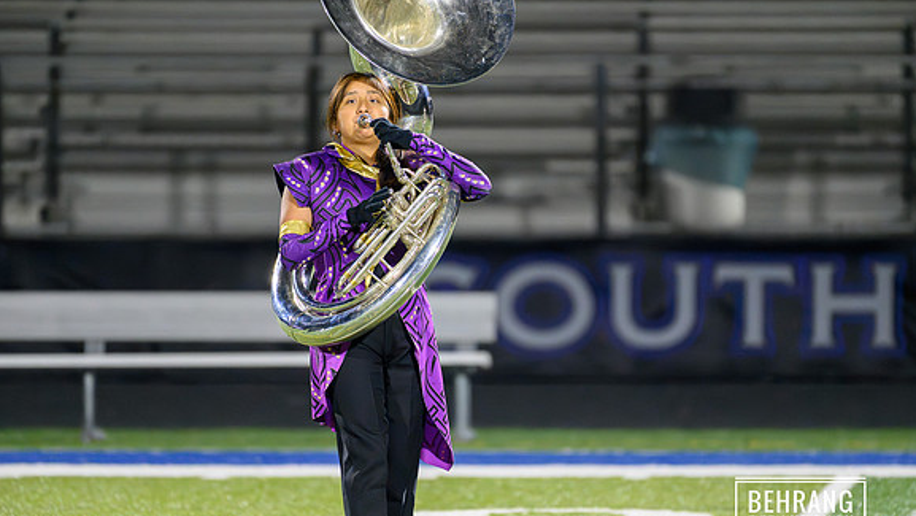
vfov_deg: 2.3
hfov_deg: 4.1
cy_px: 287
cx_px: 459
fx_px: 12780
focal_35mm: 526
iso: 12800
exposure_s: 1/500
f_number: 5.6
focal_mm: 500
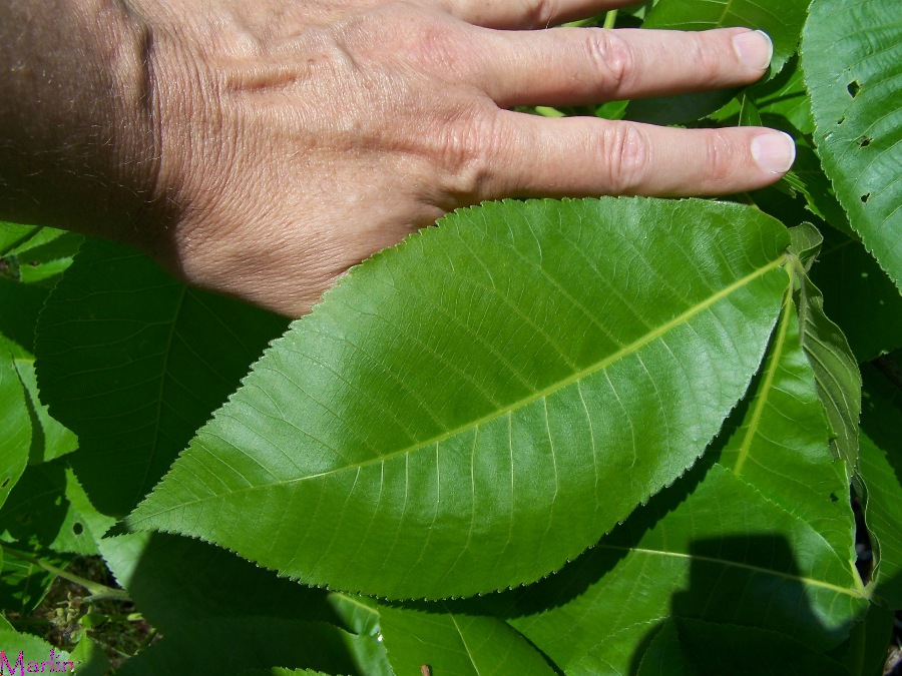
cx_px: 451
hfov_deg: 49.0
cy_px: 338
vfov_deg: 37.7
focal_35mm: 38
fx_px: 990
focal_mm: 6.3
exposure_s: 1/800
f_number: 4
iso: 80
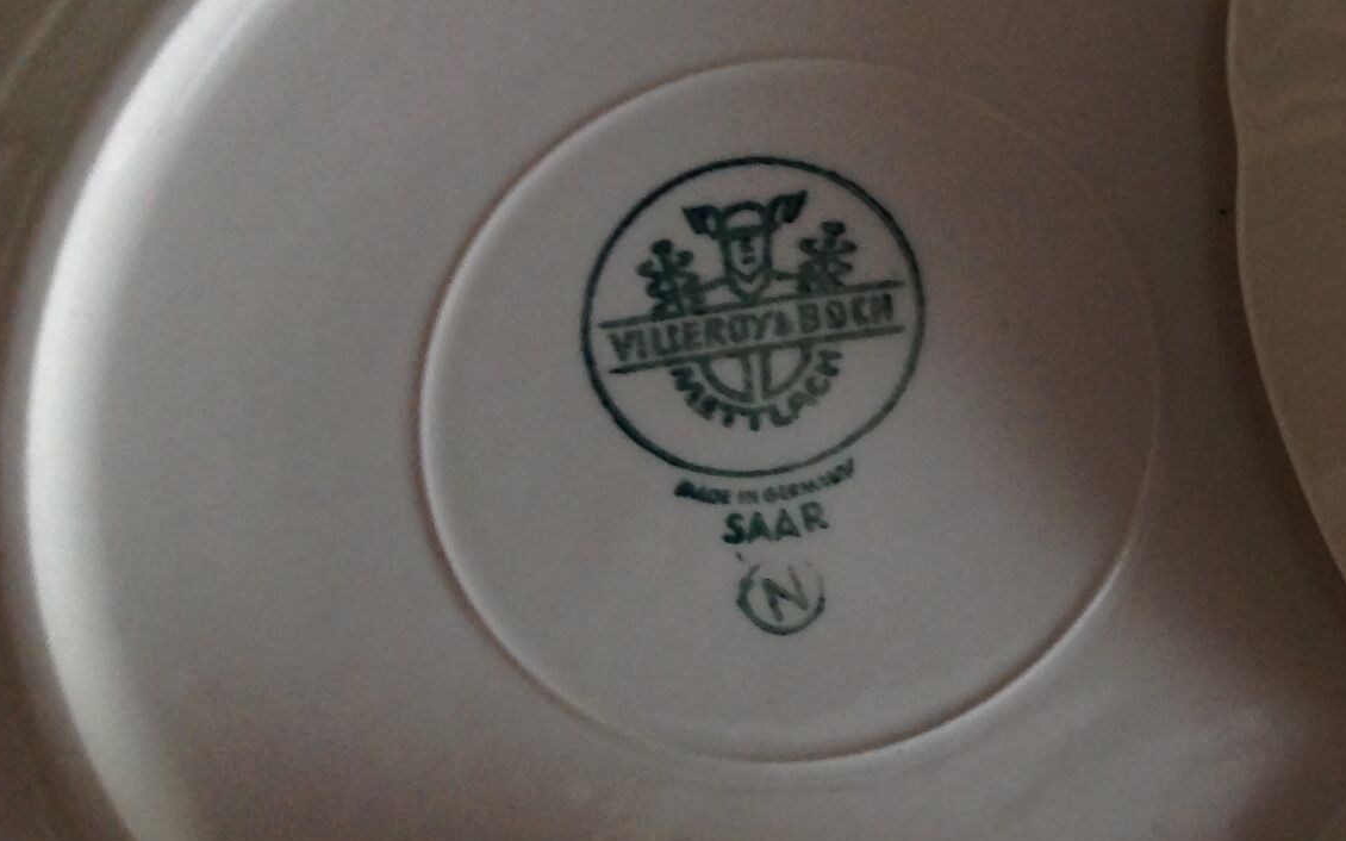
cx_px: 1379
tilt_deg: -74.7
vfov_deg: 15.4
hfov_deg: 23.3
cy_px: 351
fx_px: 3118
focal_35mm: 85
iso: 64
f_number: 2.4
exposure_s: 1/15
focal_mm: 4.28
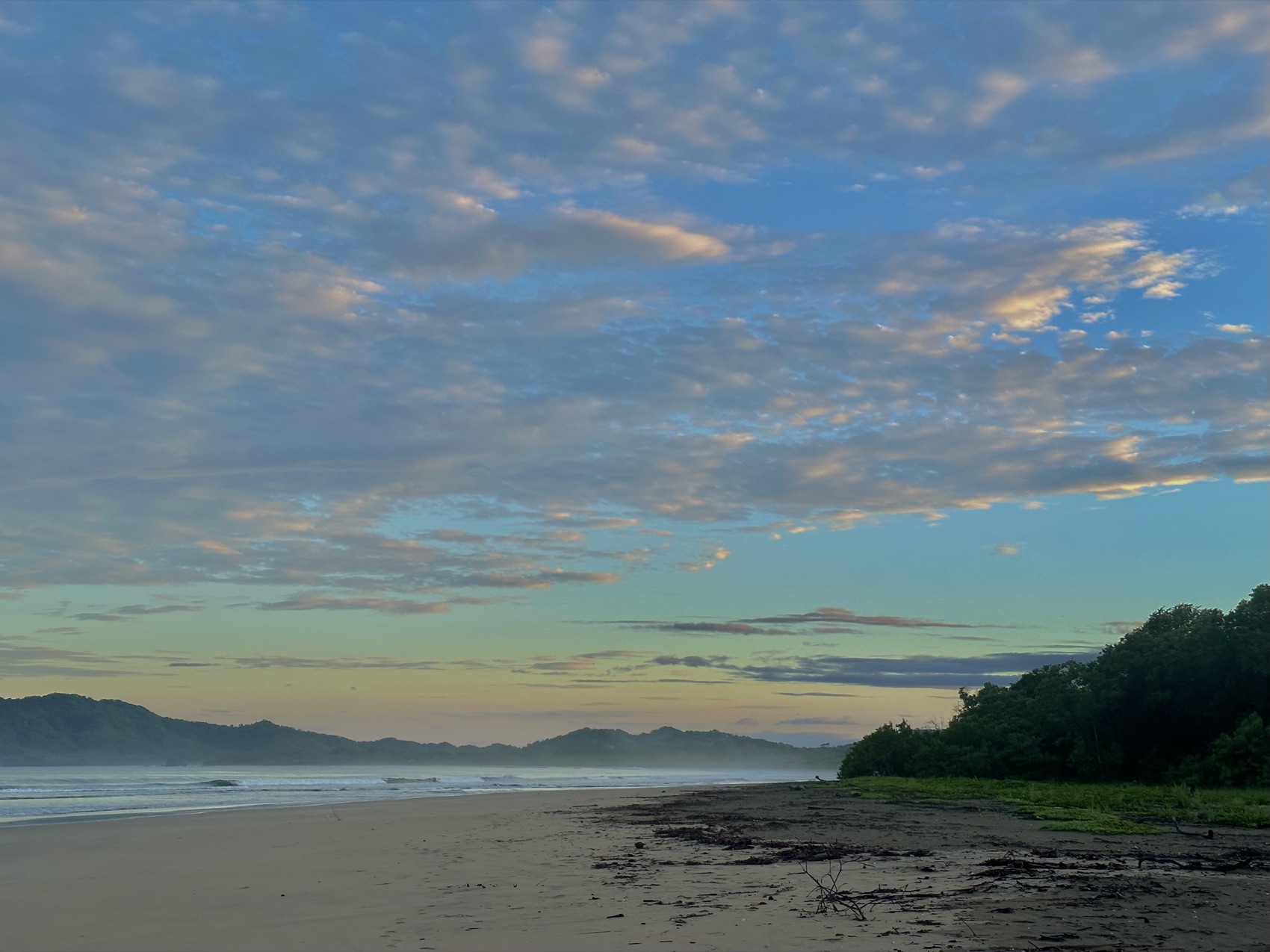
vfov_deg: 30.3
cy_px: 476
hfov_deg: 39.7
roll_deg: -1.1
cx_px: 635
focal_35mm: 48
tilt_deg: +10.3
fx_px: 1761
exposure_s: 1/690
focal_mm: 6.86
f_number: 1.78
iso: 64
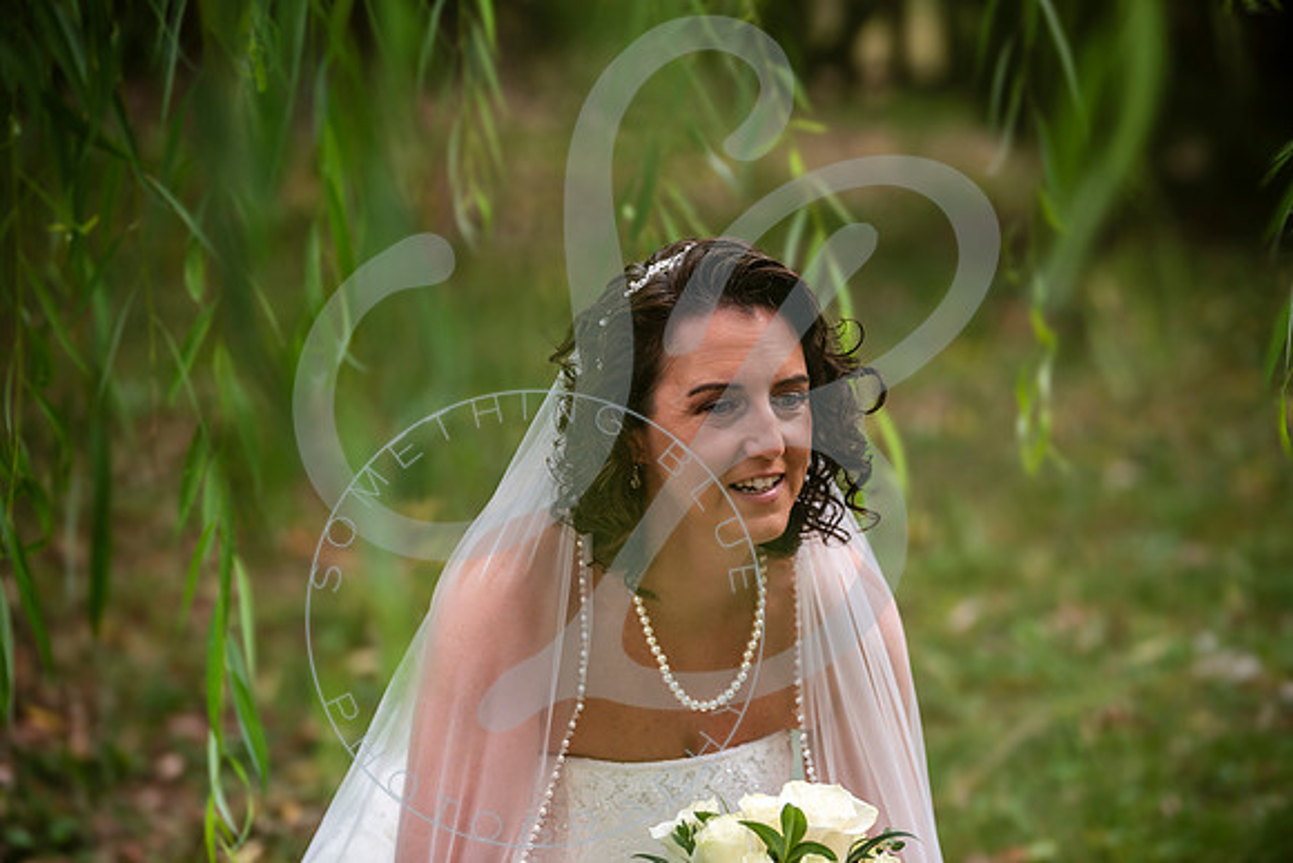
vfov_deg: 10.6
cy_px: 432
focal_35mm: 130
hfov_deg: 15.8
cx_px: 646
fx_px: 4670
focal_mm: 130
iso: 400
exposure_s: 1/800
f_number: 2.8
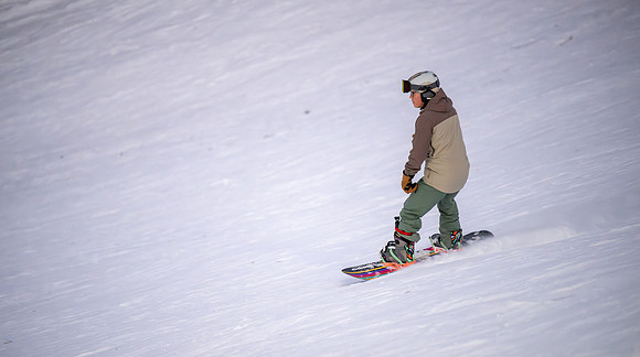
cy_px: 221
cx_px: 332
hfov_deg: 9.9
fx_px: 3686
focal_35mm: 218
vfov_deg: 5.6
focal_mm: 200
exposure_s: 1/500
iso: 6400
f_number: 2.8
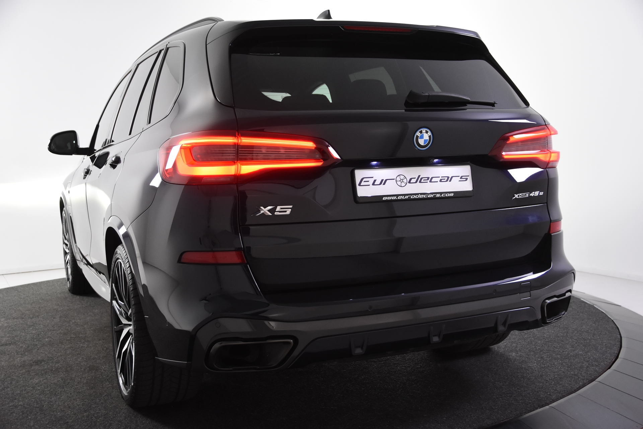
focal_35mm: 39
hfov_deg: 49.6
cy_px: 214
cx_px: 322
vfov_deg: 34.2
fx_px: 697
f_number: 4.5
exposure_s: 1/80
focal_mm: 26
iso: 1600
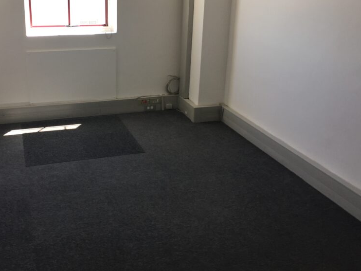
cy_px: 101
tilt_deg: -20.5
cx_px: 138
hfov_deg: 46.4
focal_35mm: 40
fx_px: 417
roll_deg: -1.8
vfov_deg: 35.8
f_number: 2.2
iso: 32
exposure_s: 1/100
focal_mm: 4.15
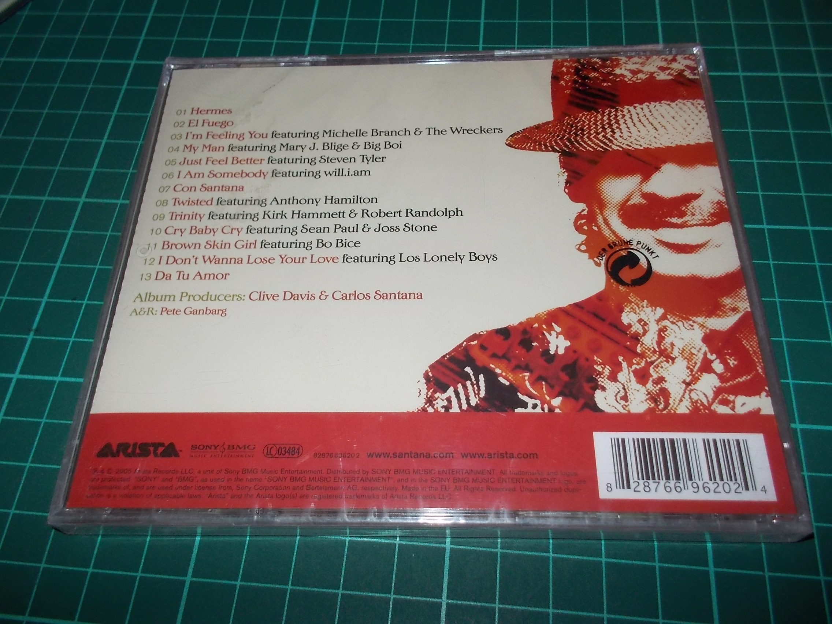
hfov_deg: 61.7
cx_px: 416
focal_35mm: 29
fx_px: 697
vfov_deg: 48.2
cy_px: 312
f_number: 3.3
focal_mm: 4.1
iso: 200
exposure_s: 1/30
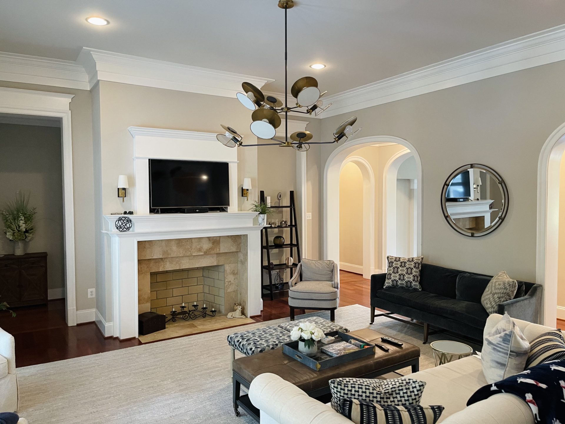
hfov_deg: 67.3
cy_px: 212
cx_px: 282
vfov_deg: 53.1
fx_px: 424
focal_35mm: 26
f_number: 1.6
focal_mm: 5.1
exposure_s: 1/60
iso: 320
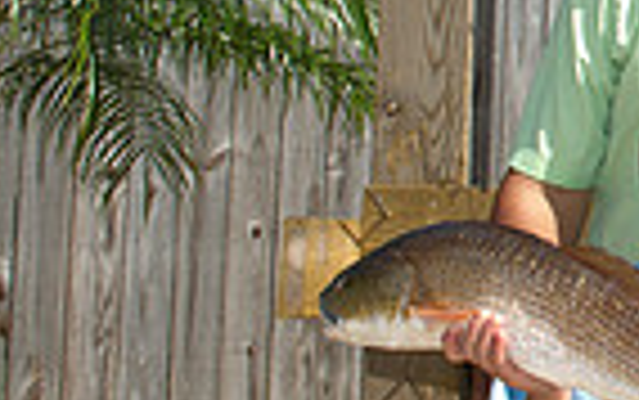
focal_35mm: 100
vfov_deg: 12.7
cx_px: 1048
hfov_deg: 17.8
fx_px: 1743
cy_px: -117
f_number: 7.1
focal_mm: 24
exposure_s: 1/250
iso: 100
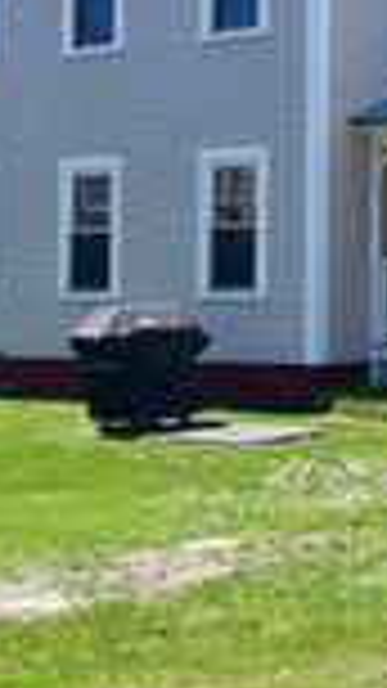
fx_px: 1314
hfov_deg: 14.5
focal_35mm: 72
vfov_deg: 29.3
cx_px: 716
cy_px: 272
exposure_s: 1/320
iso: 200
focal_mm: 14
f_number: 9
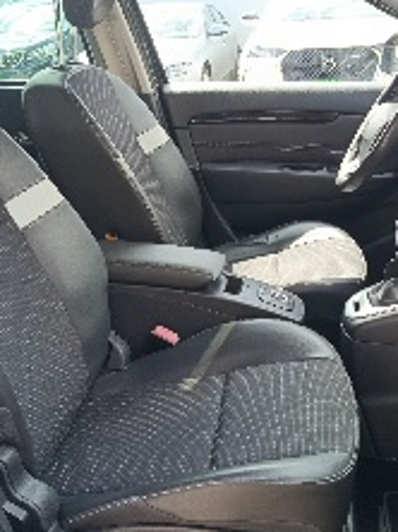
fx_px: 691
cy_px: 247
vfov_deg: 42.1
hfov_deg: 32.1
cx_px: 216
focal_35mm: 45
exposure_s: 1/100
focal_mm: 5.24
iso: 74
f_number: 1.7
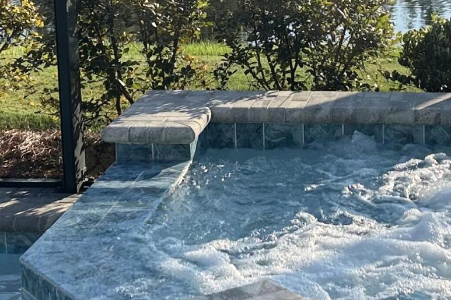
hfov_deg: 19.4
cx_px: 303
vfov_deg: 13.0
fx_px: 1315
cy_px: 62
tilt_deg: -10.3
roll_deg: +1.5
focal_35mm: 105
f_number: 1.5
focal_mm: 5.7
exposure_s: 1/1488
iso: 50
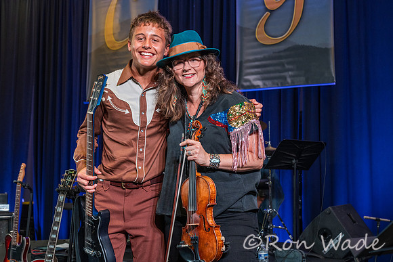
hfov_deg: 39.6
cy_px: 131
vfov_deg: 27.0
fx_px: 546
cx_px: 196
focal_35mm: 50
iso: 2000
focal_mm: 50
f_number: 5
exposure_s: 1/200
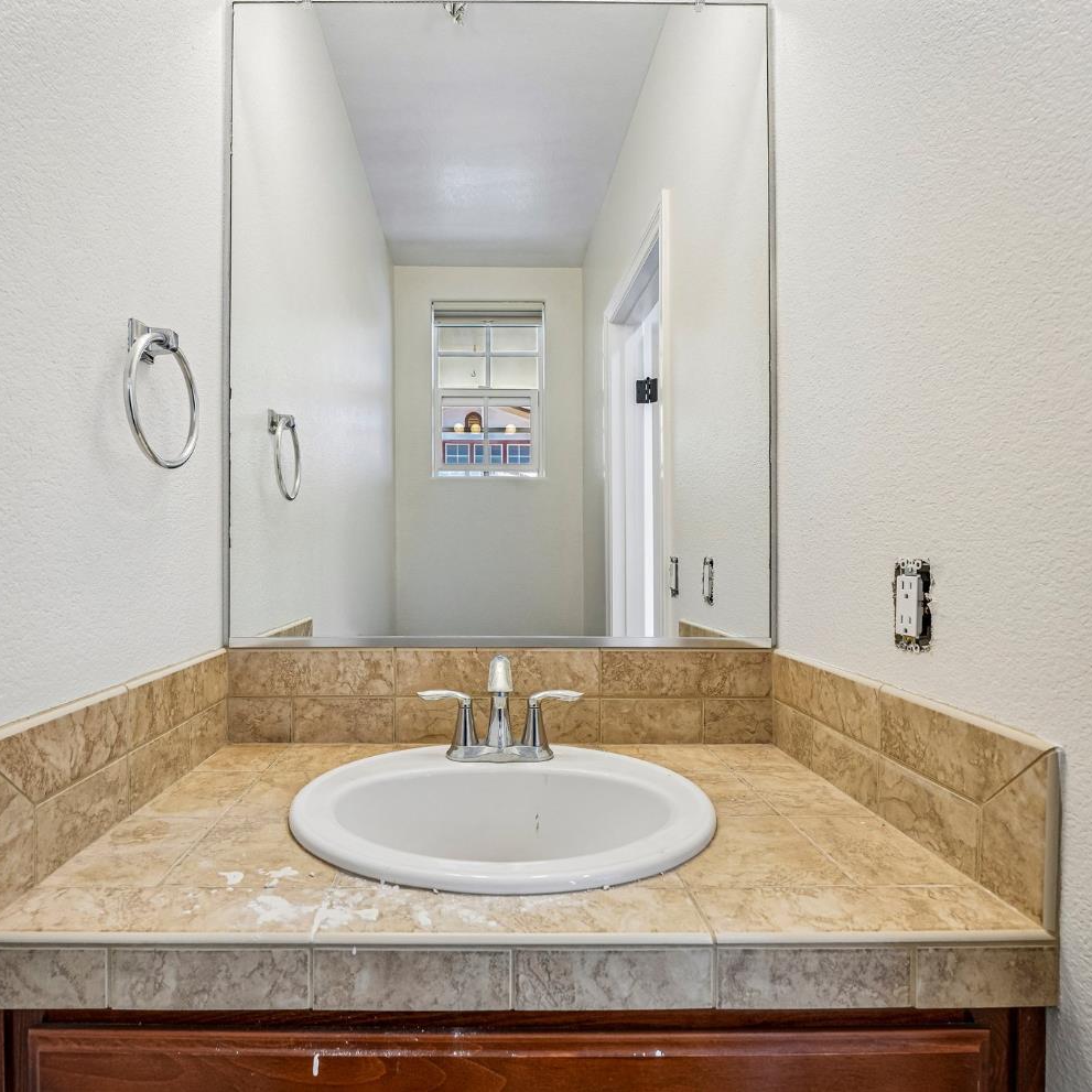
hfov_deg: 80.5
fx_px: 642
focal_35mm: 18
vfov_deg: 80.7
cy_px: 543
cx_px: 496
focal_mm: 14
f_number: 8
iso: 400
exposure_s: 1/60
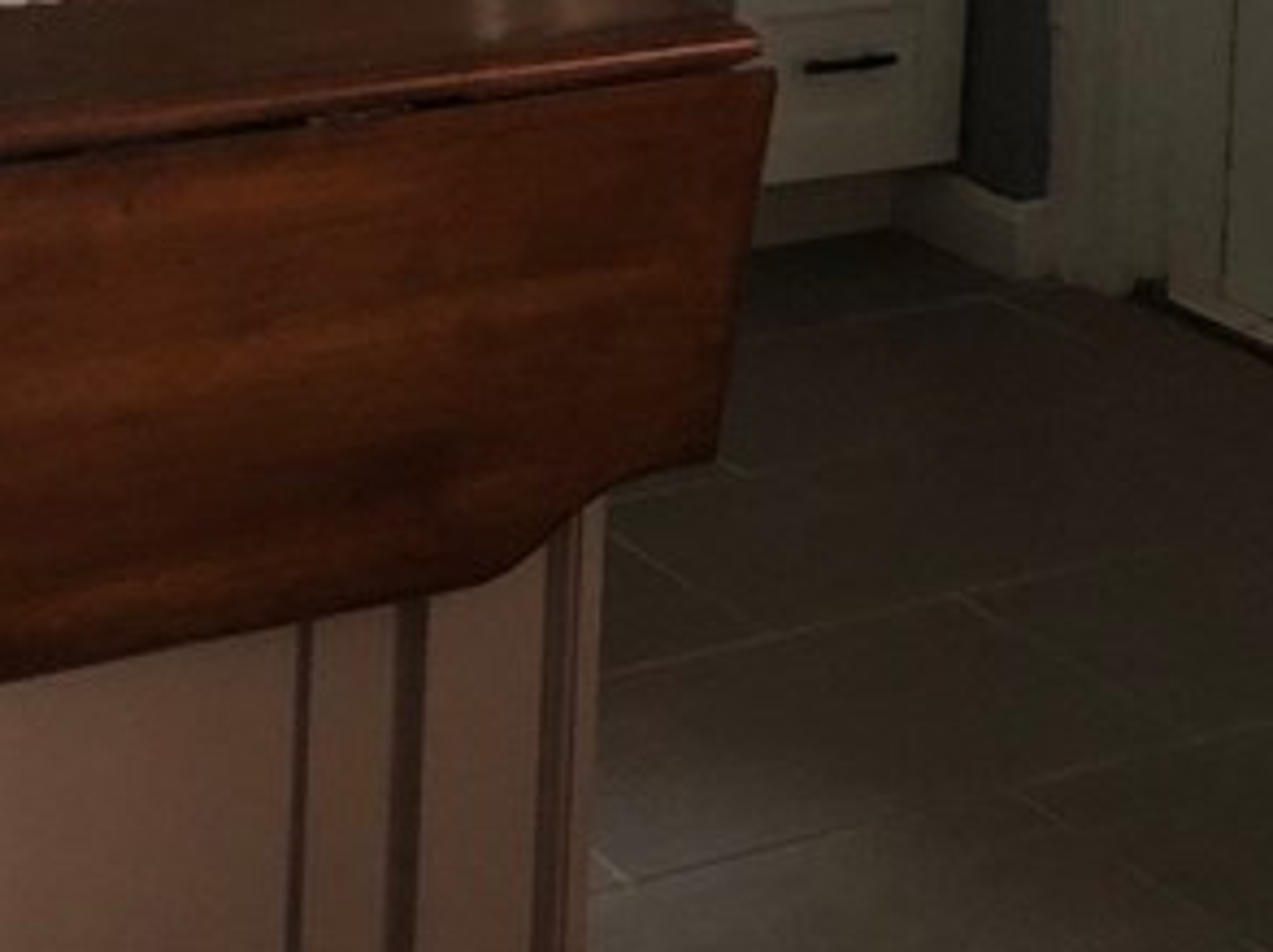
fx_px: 3600
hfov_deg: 19.5
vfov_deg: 13.6
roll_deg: -0.7
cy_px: -700
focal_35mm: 98
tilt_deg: -5.0
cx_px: -13
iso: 100
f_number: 1.8
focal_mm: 3.99
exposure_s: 1/11
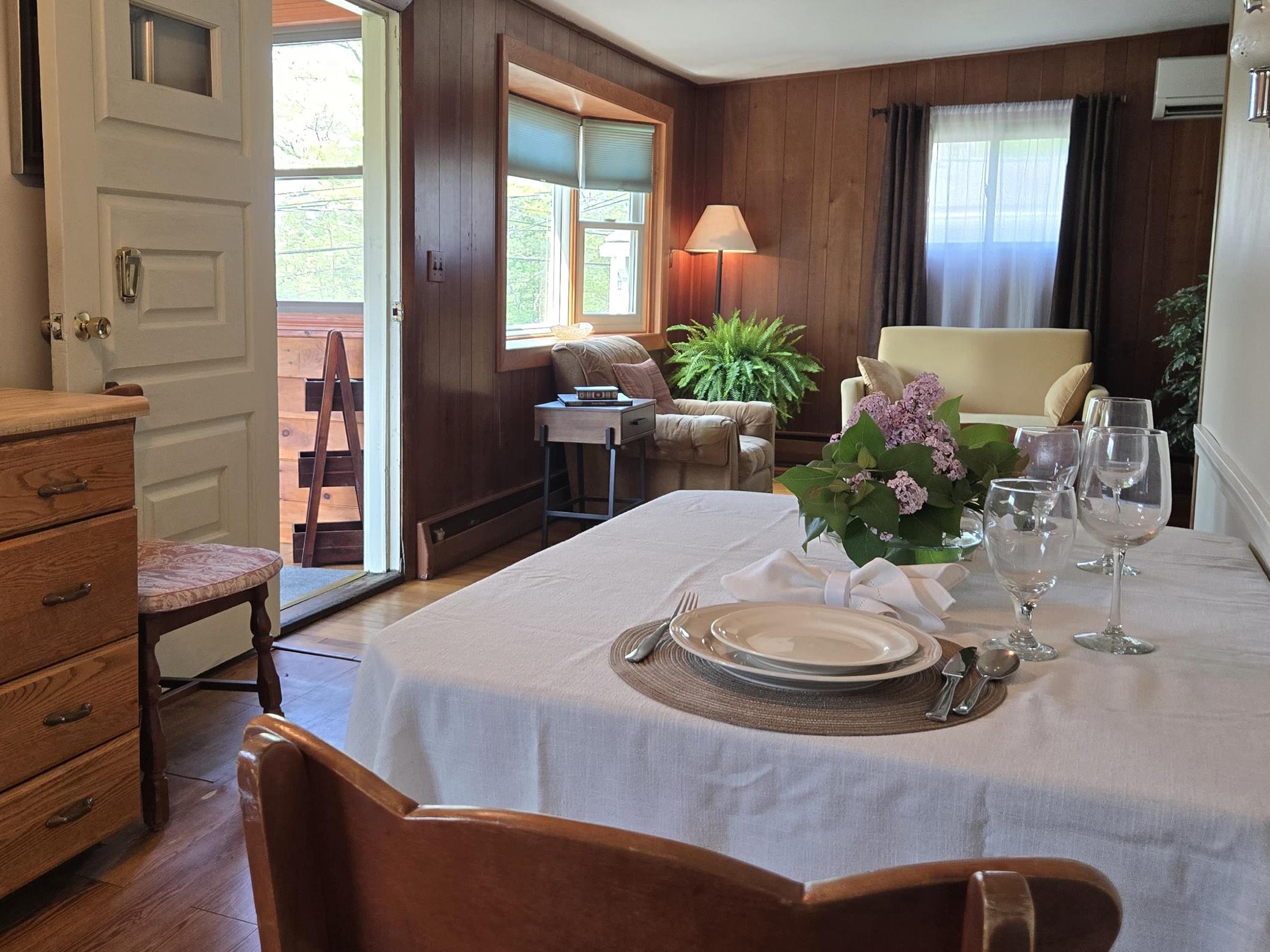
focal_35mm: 34
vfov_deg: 41.8
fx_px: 1248
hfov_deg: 53.6
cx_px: 513
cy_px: 440
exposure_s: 1/120
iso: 160
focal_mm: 5.4
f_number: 1.8
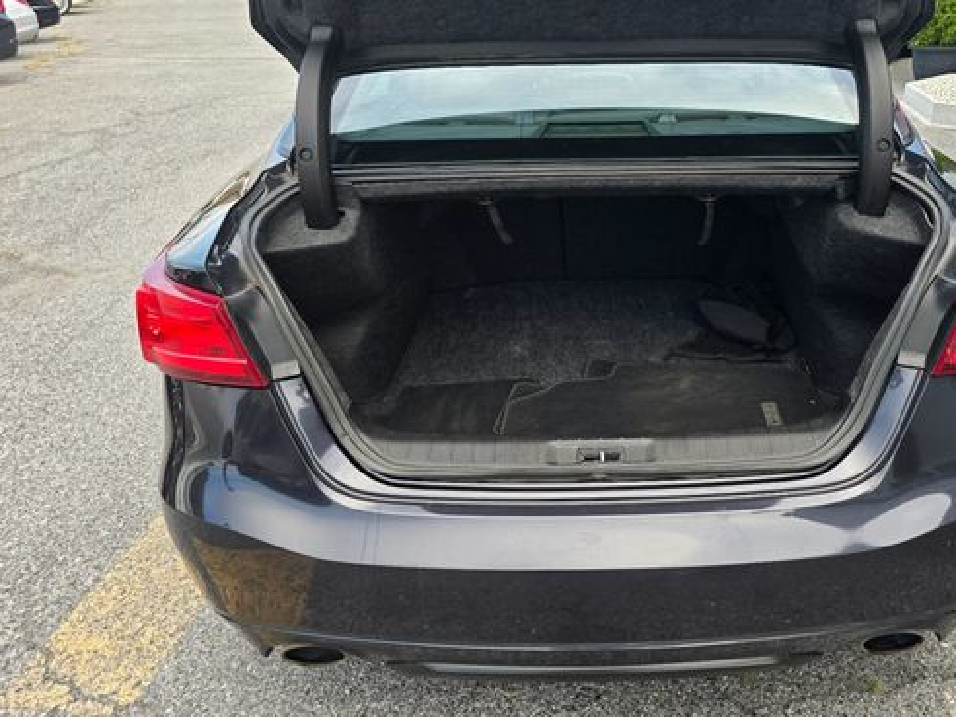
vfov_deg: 46.5
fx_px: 828
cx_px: 602
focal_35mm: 30
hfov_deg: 59.2
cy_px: 281
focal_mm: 6.3
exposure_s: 1/180
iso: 80
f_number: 1.7
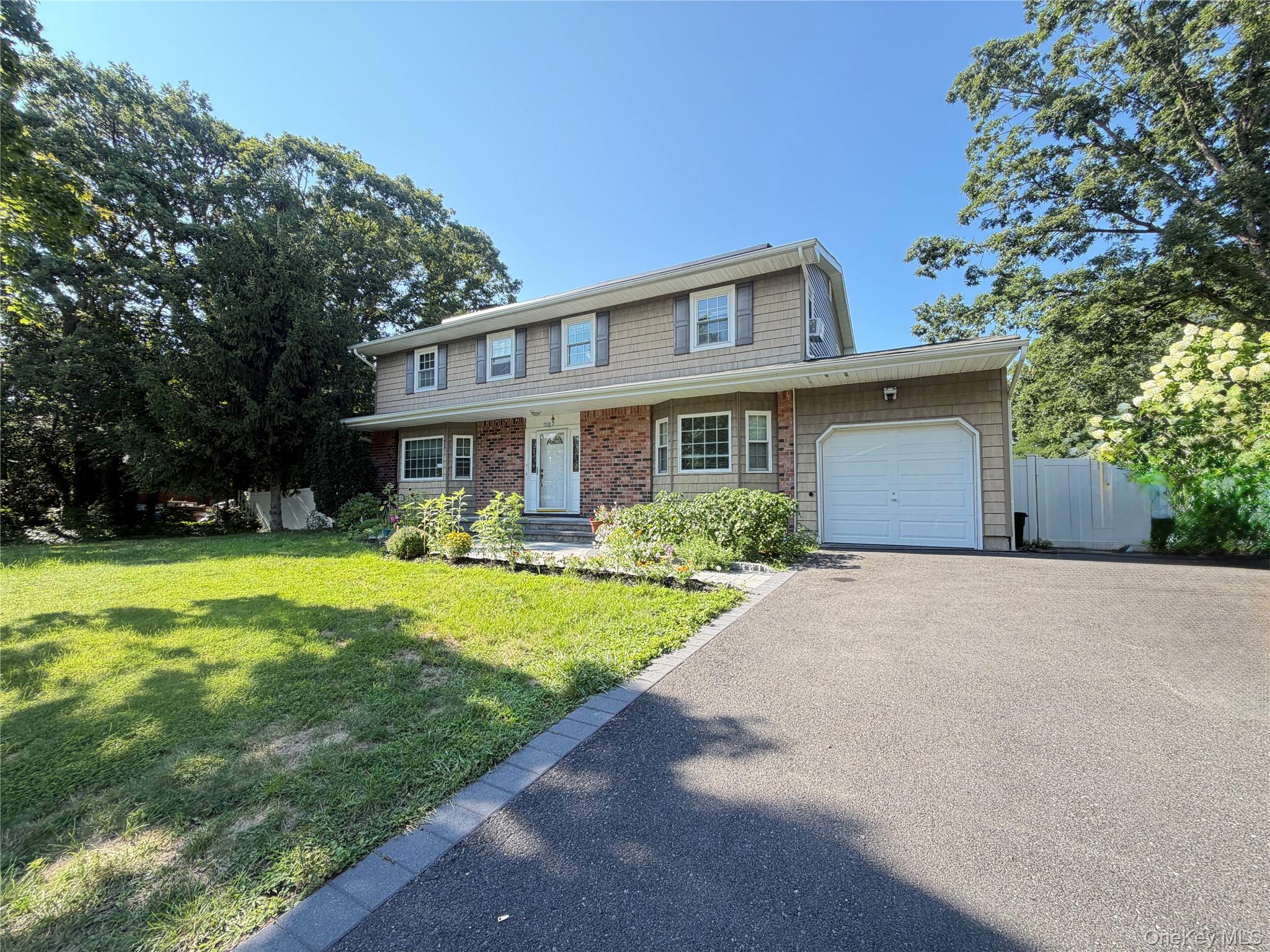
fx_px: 514
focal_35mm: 14
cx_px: 635
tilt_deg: +3.9
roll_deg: +0.4
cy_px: 476
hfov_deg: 102.1
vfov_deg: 85.7
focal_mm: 2.22
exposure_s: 1/140
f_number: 2.2
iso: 40
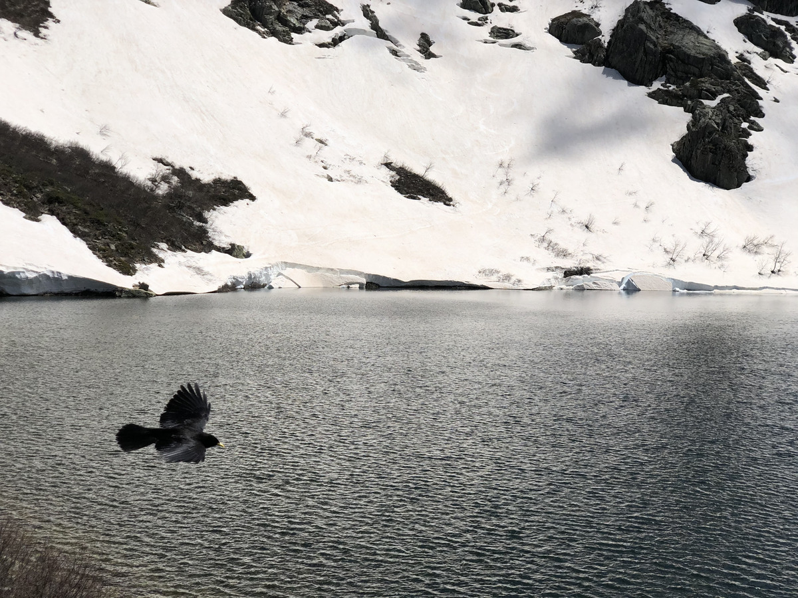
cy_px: 299
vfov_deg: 28.0
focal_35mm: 52
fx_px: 1199
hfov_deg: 36.8
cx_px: 399
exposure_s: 1/4367
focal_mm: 6
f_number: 2.4
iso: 16
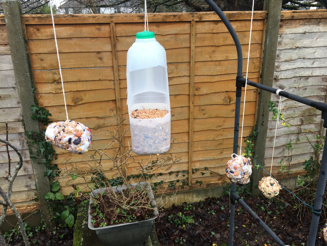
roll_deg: +0.6
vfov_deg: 48.2
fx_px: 274
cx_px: 164
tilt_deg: -18.1
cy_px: 123
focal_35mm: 29
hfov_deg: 61.7
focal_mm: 4.15
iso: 32
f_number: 2.2
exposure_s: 1/100
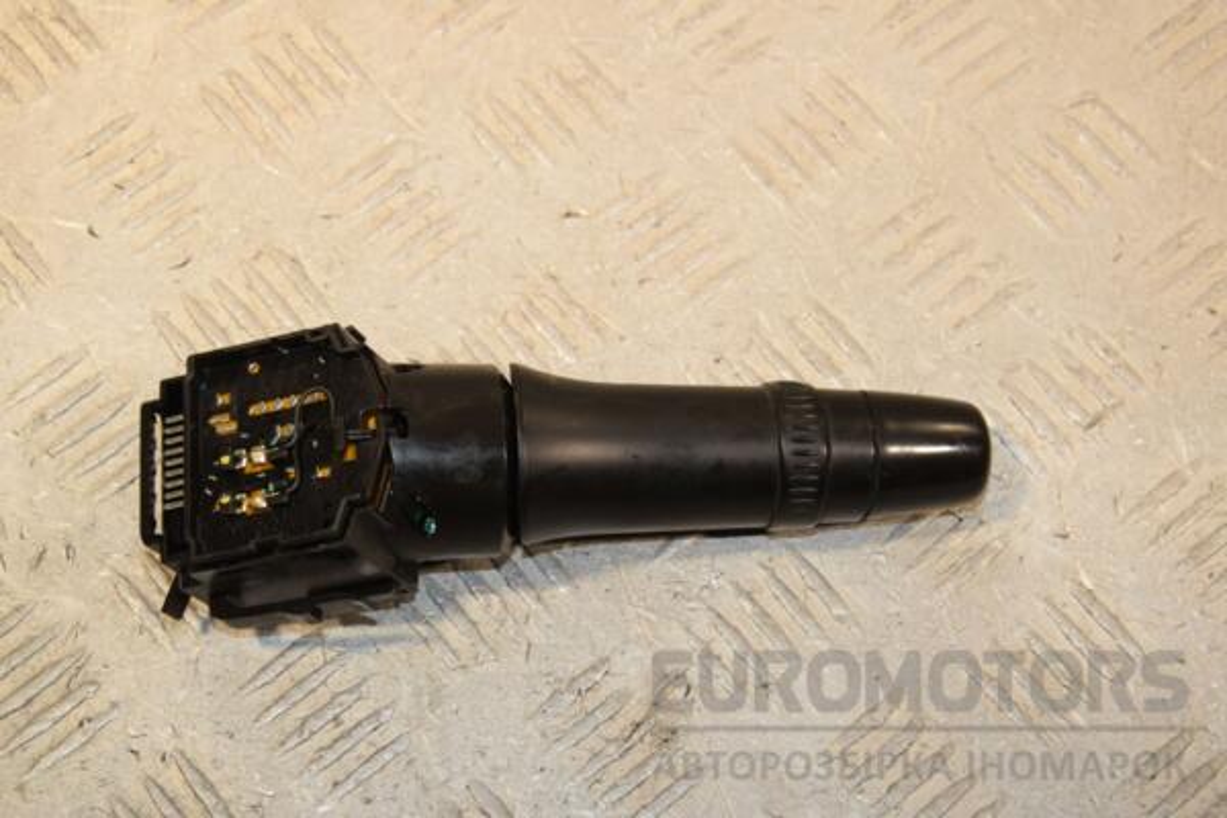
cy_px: 409
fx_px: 2556
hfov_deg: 27.0
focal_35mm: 75
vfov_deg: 18.2
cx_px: 614
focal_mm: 50
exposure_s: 1/200
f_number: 8
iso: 800
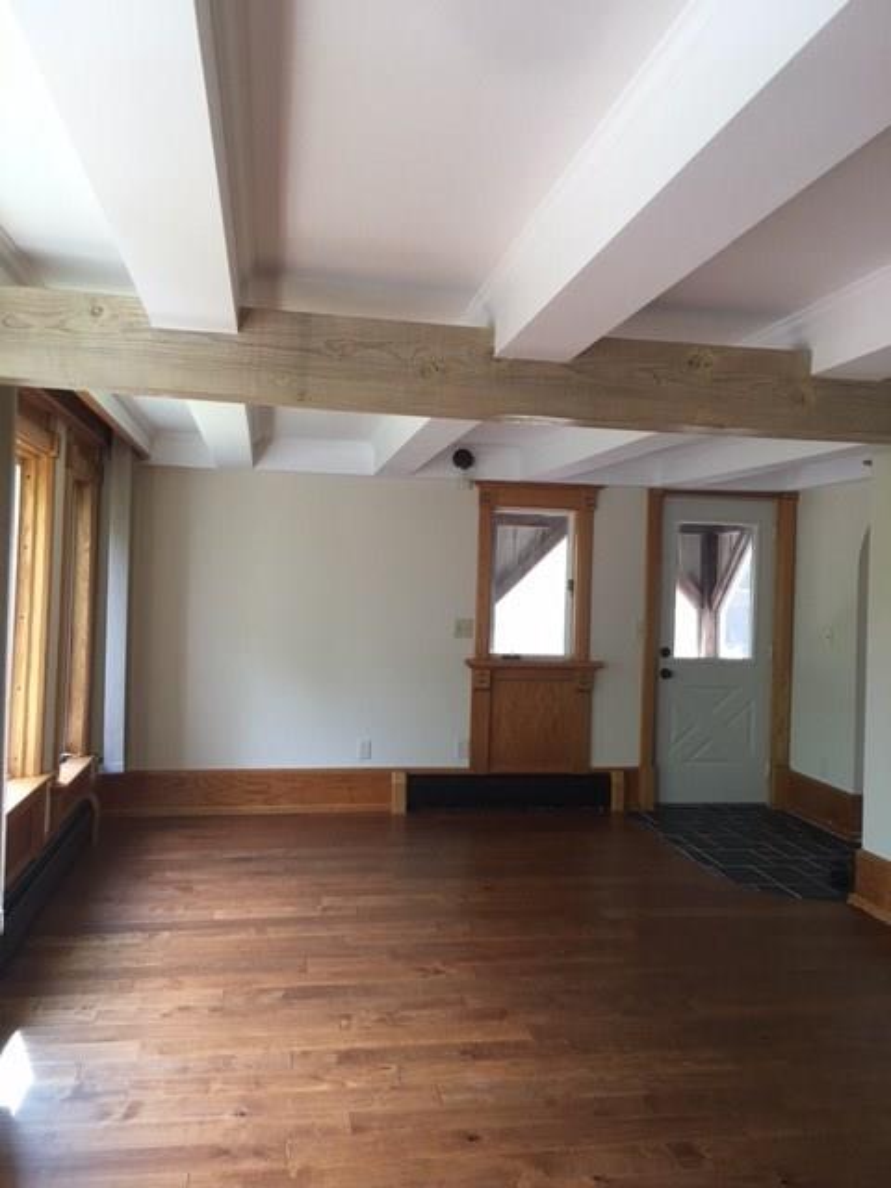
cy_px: 594
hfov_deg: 48.2
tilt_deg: +1.2
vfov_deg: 61.7
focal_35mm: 29
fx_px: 995
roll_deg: -1.9
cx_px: 446
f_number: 2.2
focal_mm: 4.15
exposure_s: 1/30
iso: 40
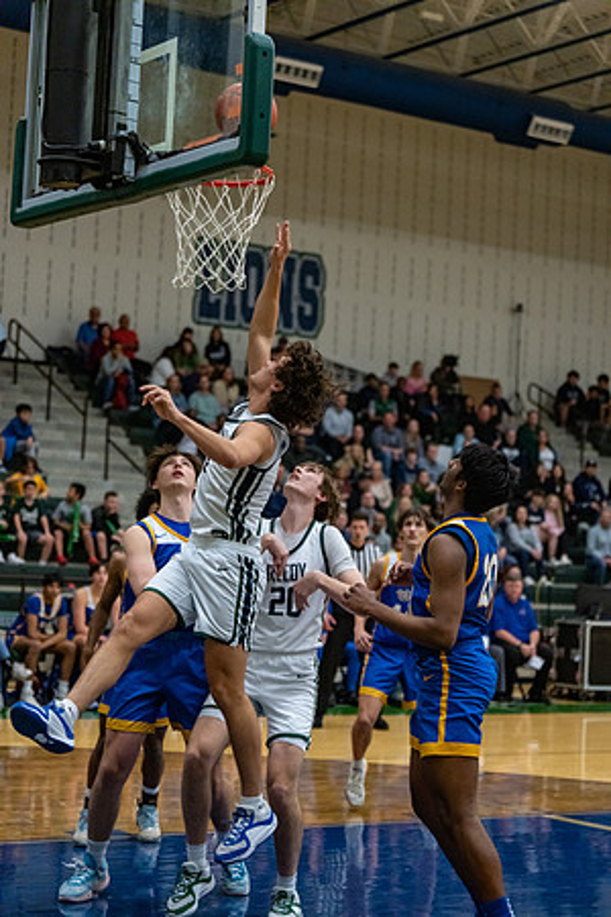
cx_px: 306
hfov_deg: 19.5
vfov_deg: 28.8
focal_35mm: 70
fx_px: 1782
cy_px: 458
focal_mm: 70
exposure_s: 1/1000
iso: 4000
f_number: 2.8
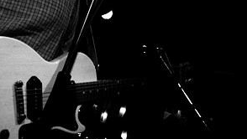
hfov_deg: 42.9
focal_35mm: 48
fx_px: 315
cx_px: 125
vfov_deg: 23.8
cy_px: -3
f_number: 2.8
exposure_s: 1/50
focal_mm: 20
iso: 800
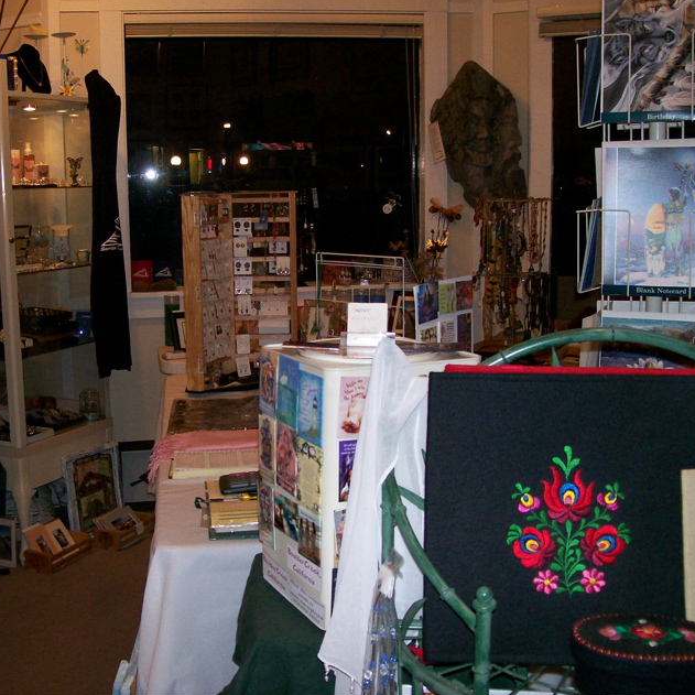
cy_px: 345
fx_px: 977
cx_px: 276
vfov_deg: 39.2
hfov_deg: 39.0
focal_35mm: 43
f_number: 2.7
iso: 140
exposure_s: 1/64
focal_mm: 6
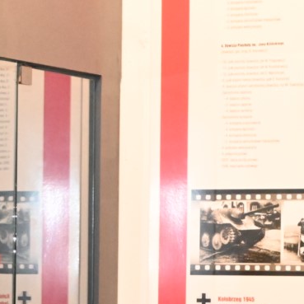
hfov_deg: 7.1
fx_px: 2363
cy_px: 387
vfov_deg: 7.3
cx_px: -297
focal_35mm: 238
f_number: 6
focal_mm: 43
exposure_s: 1/60
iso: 5600
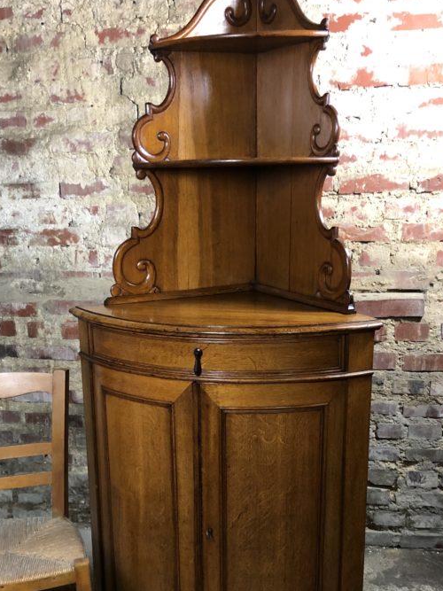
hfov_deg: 33.5
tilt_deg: -17.5
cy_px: 408
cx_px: 182
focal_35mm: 43
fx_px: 734
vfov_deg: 43.1
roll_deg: +1.8
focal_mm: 4
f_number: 1.8
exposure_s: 1/13
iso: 100
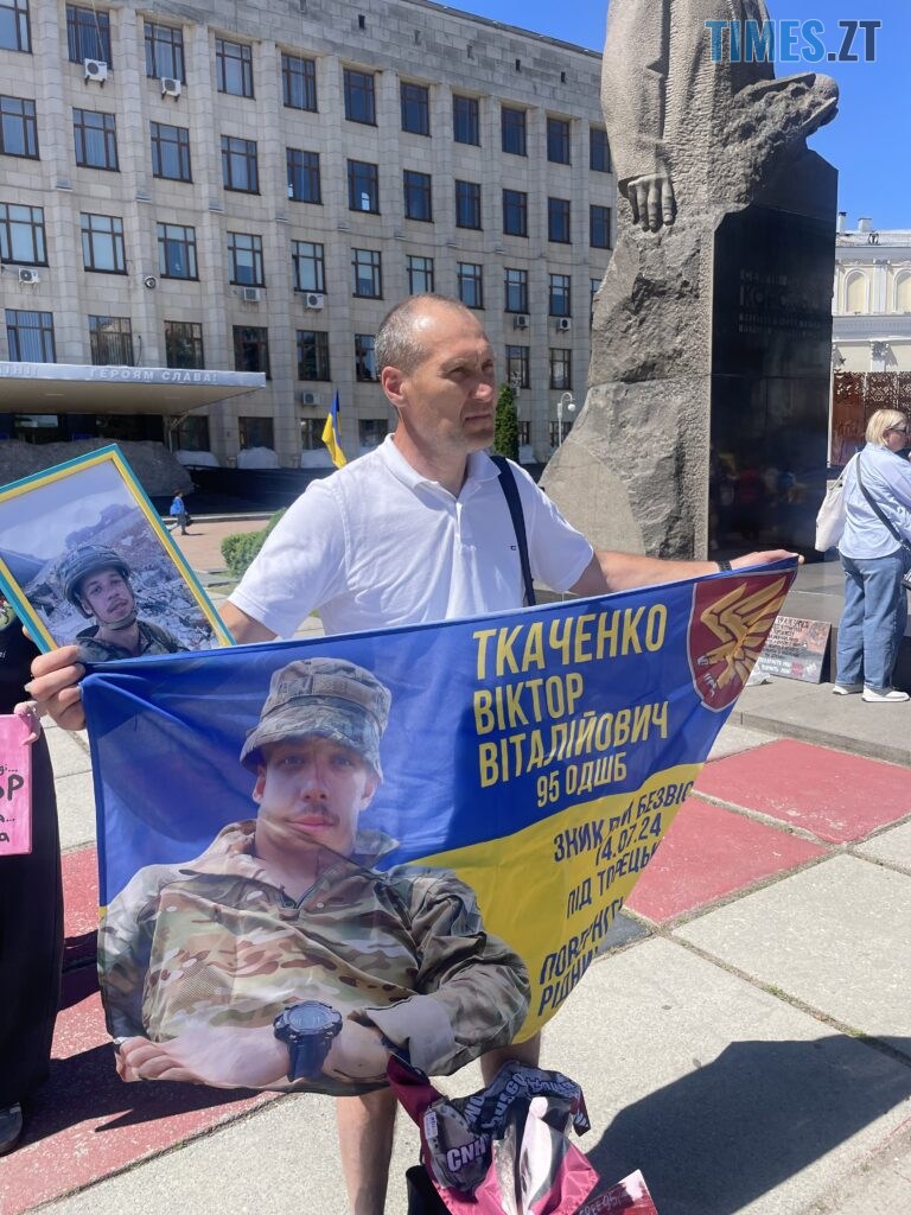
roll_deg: +2.1
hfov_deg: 53.1
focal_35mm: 26
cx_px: 456
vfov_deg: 67.3
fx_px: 912
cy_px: 608
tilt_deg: -7.2
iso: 50
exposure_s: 1/5291
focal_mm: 4.2
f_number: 1.6
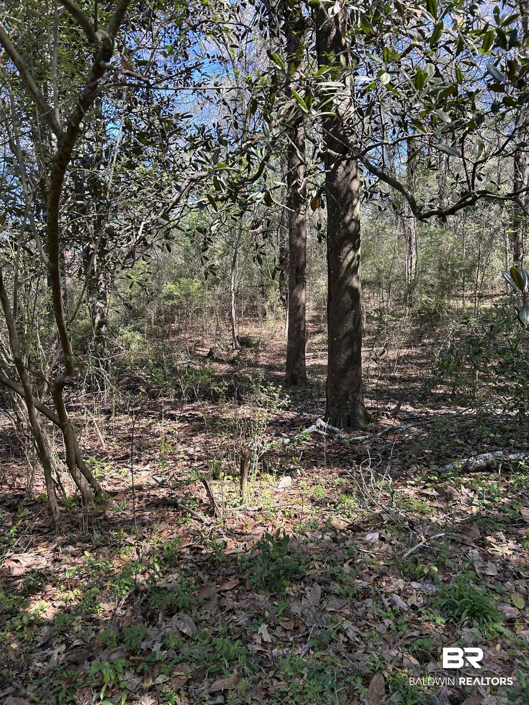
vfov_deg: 67.3
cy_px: 352
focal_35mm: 26
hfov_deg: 53.1
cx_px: 264
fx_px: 530
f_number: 1.5
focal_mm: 5.7
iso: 50
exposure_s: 1/310
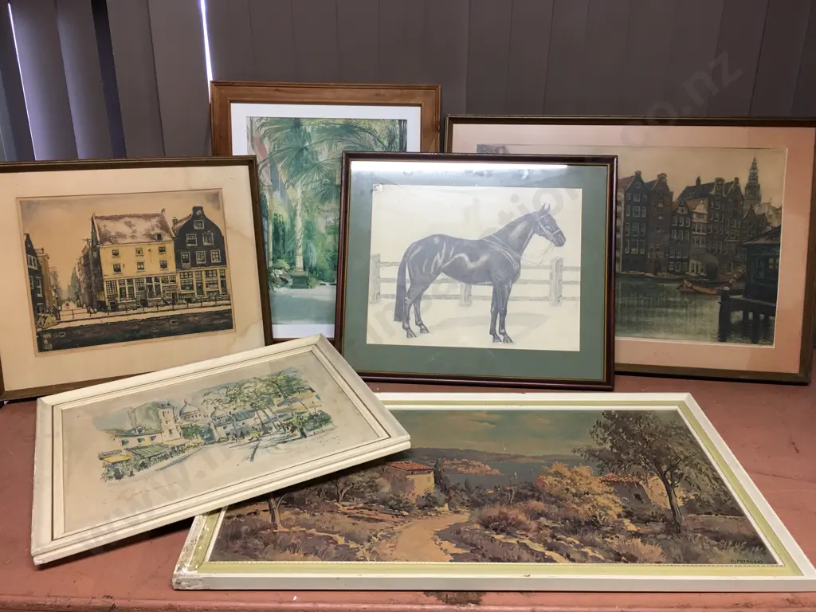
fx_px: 684
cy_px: 306
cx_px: 408
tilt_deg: -19.4
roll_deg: -1.0
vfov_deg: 48.2
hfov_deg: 61.7
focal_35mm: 29
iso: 50
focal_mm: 4.15
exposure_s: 1/17
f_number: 2.2
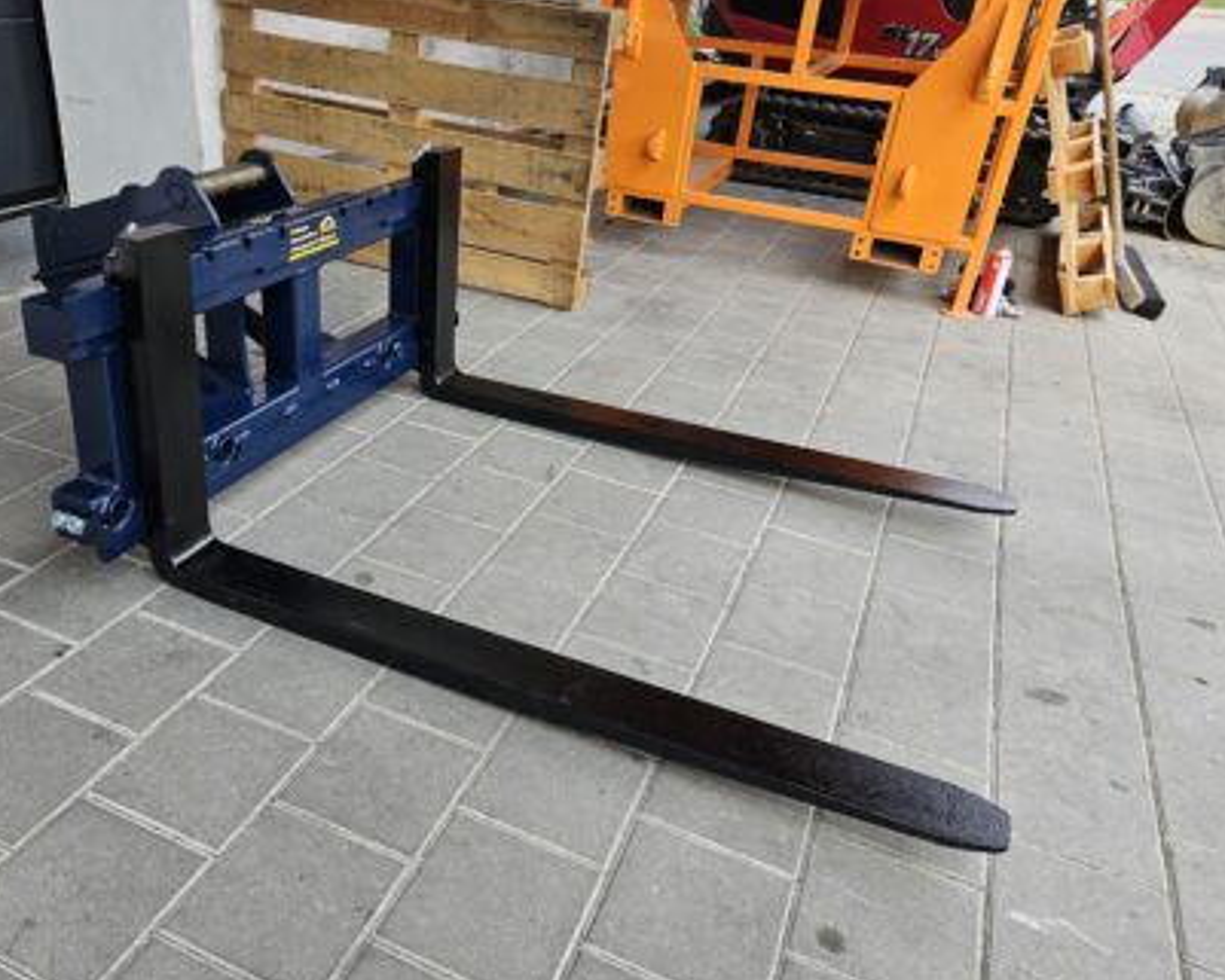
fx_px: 1015
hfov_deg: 61.8
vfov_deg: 51.5
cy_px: 444
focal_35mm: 28
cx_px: 504
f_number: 1.8
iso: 100
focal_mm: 5.4
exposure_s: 1/719
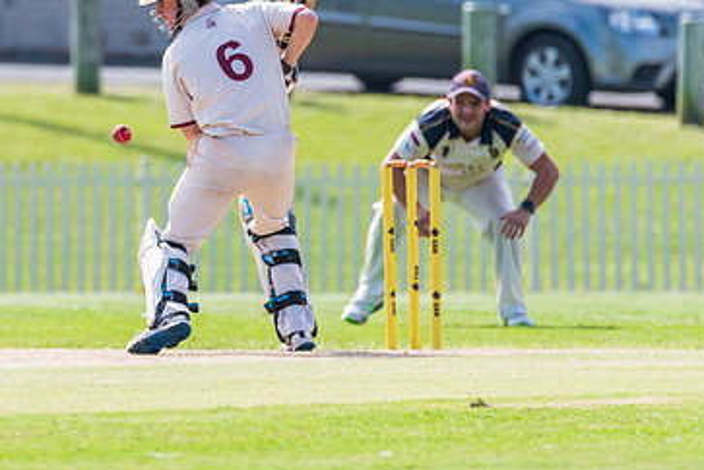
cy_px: 166
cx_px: 167
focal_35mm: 1158
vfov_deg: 1.2
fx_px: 22644
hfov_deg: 1.8
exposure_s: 1/2000
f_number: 6.3
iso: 640
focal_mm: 600
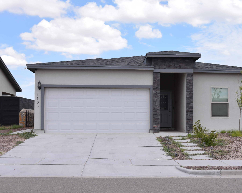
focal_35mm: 61
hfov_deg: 30.8
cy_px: 116
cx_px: 155
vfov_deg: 24.9
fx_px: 437
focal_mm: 30
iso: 200
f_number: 10
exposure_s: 1/400
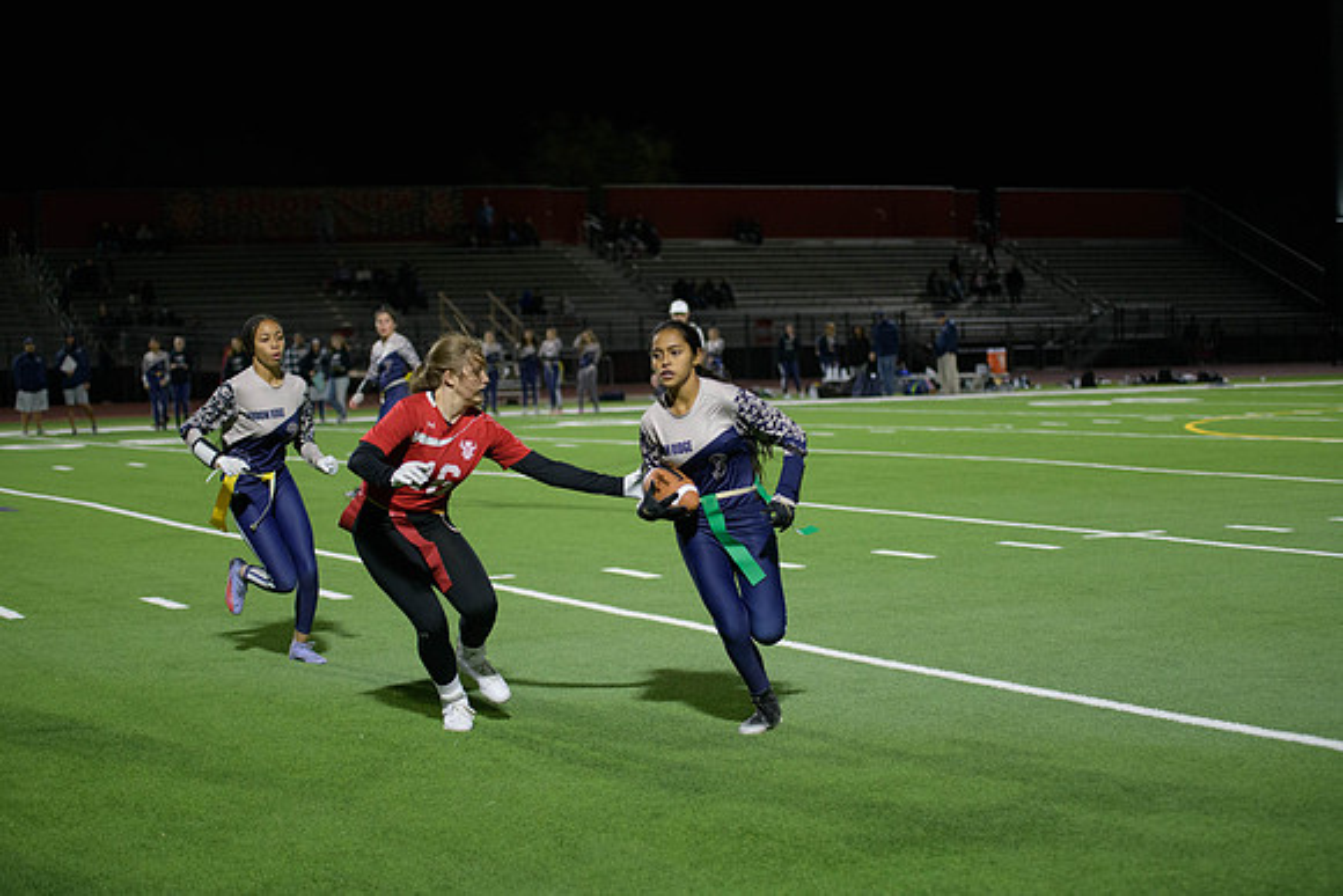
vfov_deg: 19.5
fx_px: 2612
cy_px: 448
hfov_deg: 28.8
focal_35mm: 70
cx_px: 672
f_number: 2.8
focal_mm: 70
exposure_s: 1/640
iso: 2500
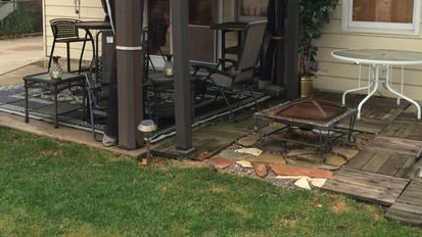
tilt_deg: -8.5
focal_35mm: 49
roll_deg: +0.7
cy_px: 50
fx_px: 548
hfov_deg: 42.1
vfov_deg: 24.1
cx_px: 209
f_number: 2.2
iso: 50
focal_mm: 4.15
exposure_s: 1/30
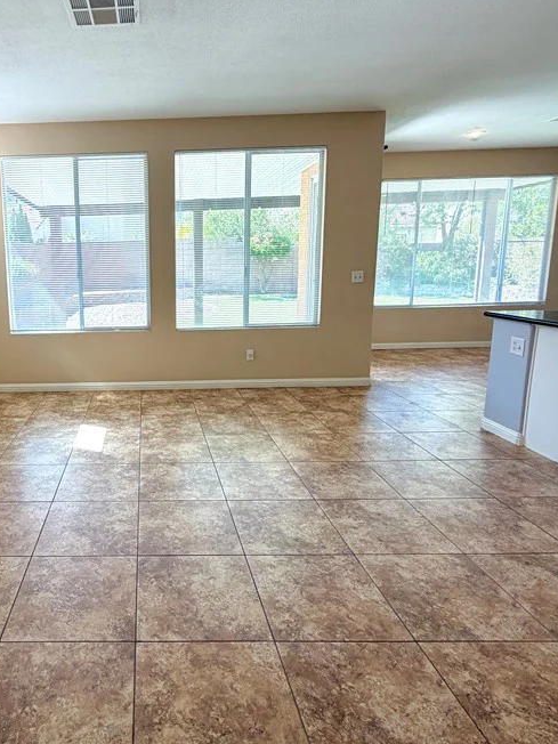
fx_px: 473
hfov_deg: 57.5
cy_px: 342
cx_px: 130
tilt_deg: -9.6
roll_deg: +2.1
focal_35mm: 22
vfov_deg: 76.3
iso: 50
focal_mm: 2.22
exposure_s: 1/121
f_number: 2.2
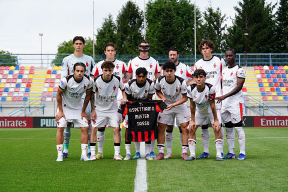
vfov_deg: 13.6
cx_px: 144
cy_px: 96
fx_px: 808
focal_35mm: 101
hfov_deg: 20.2
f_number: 7.1
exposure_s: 1/1000
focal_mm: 101
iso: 500
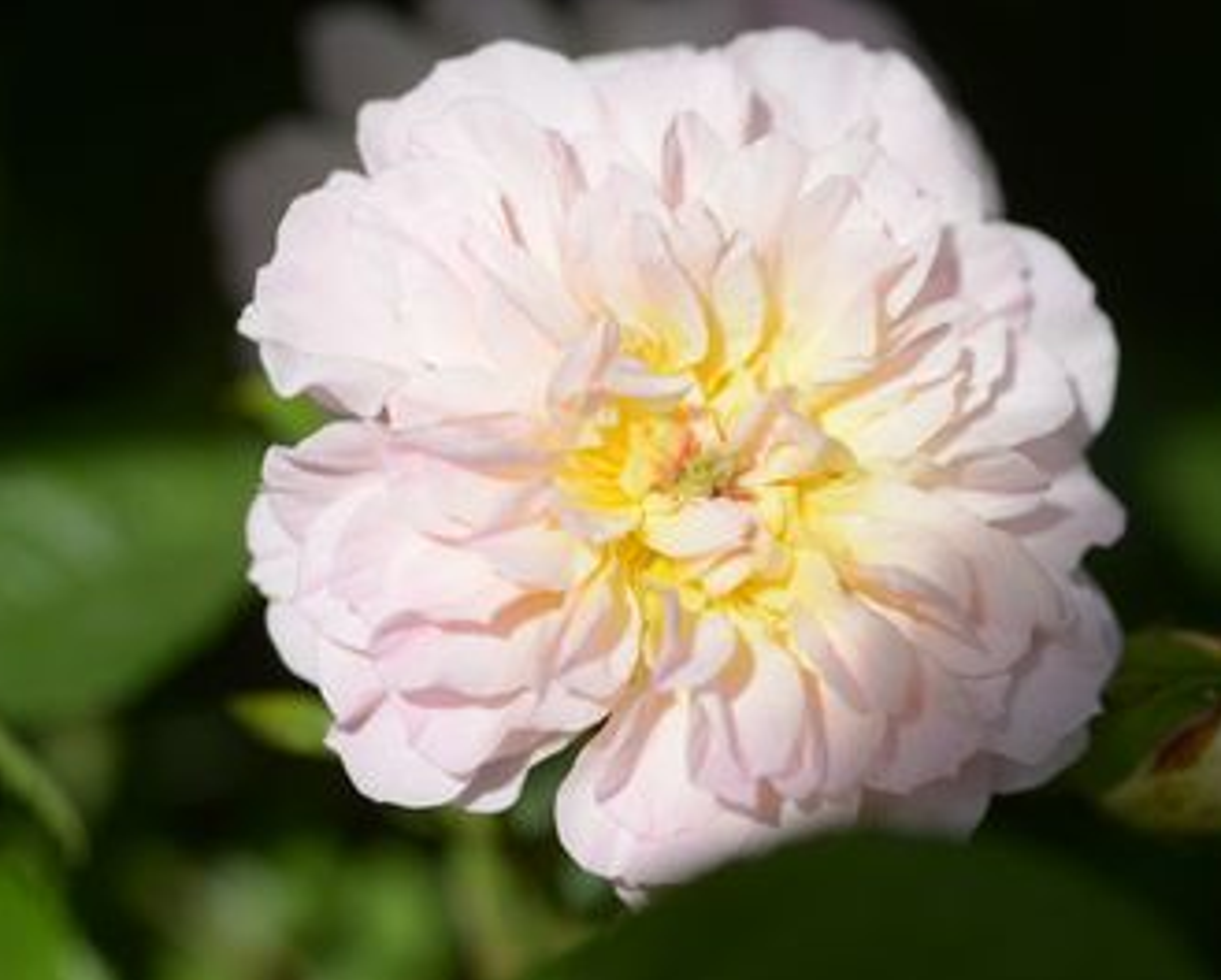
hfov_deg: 16.8
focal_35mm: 114
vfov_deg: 13.5
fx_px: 4124
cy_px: 492
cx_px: 709
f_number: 9
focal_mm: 100
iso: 100
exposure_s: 1/400
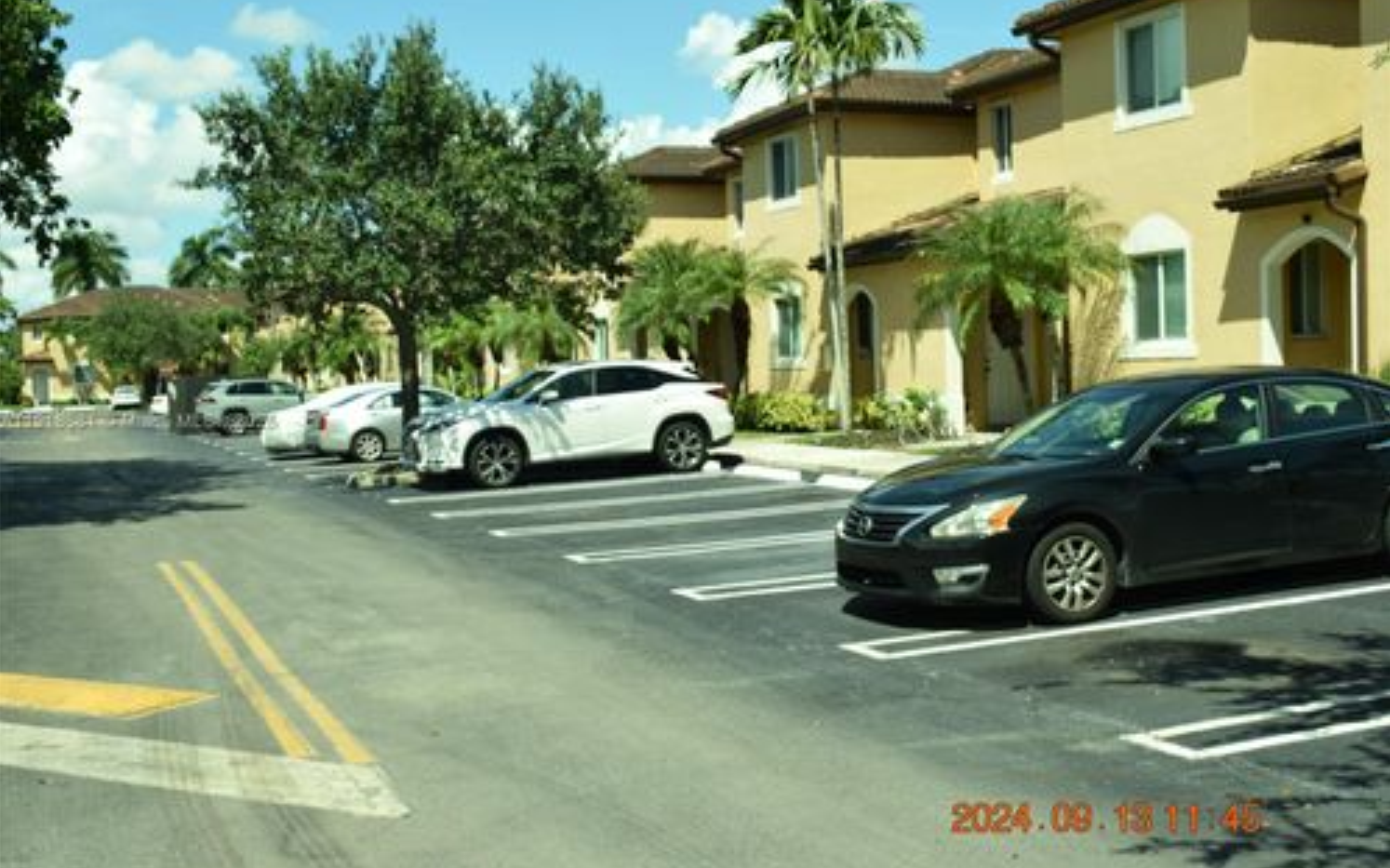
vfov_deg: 29.8
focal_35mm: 43
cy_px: 423
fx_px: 1629
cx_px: 695
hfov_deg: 46.2
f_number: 9
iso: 200
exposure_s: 1/320
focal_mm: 28
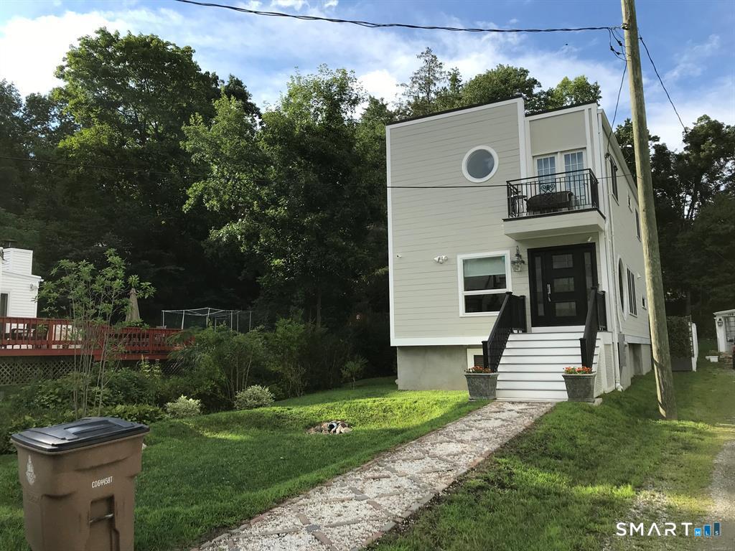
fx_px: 595
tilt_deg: +6.8
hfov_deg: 63.4
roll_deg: +1.4
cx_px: 368
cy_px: 276
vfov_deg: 49.7
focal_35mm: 28
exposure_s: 1/1570
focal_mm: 3.99
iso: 20
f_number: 1.8
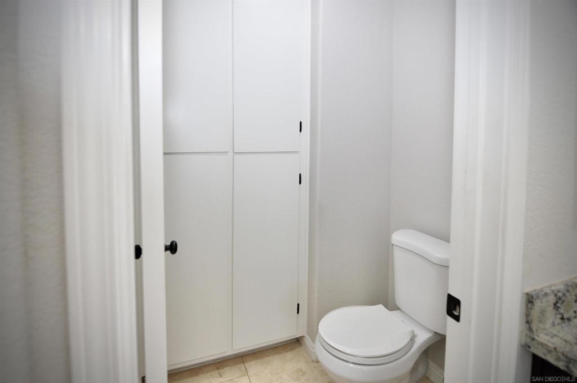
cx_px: 288
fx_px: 264
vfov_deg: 71.9
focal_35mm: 16
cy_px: 192
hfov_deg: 95.1
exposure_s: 1/60
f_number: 4
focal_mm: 11
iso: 560
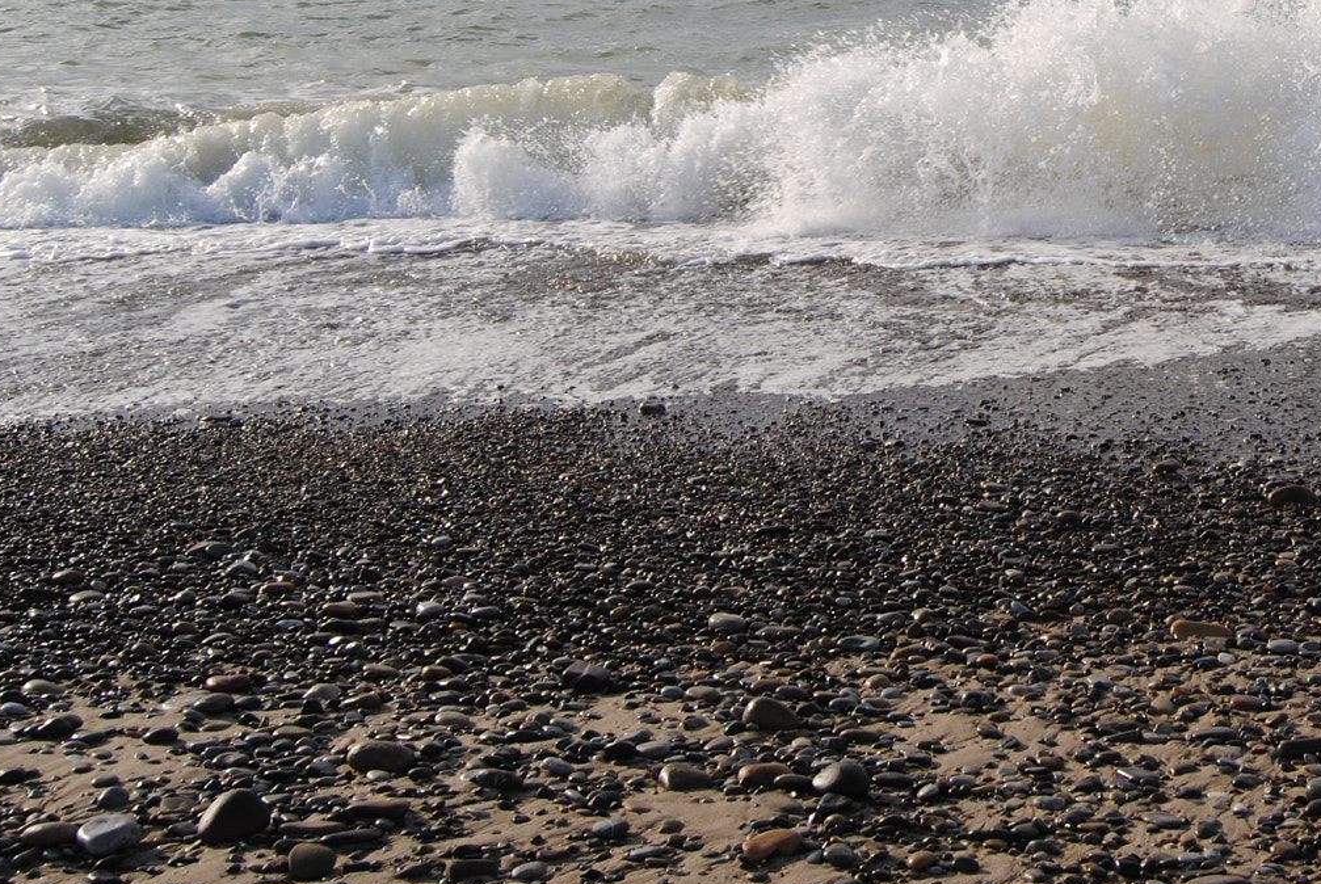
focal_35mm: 61
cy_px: 15
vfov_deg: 21.6
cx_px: 1242
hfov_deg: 31.0
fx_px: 2241
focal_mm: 20
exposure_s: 1/250
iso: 100
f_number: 8
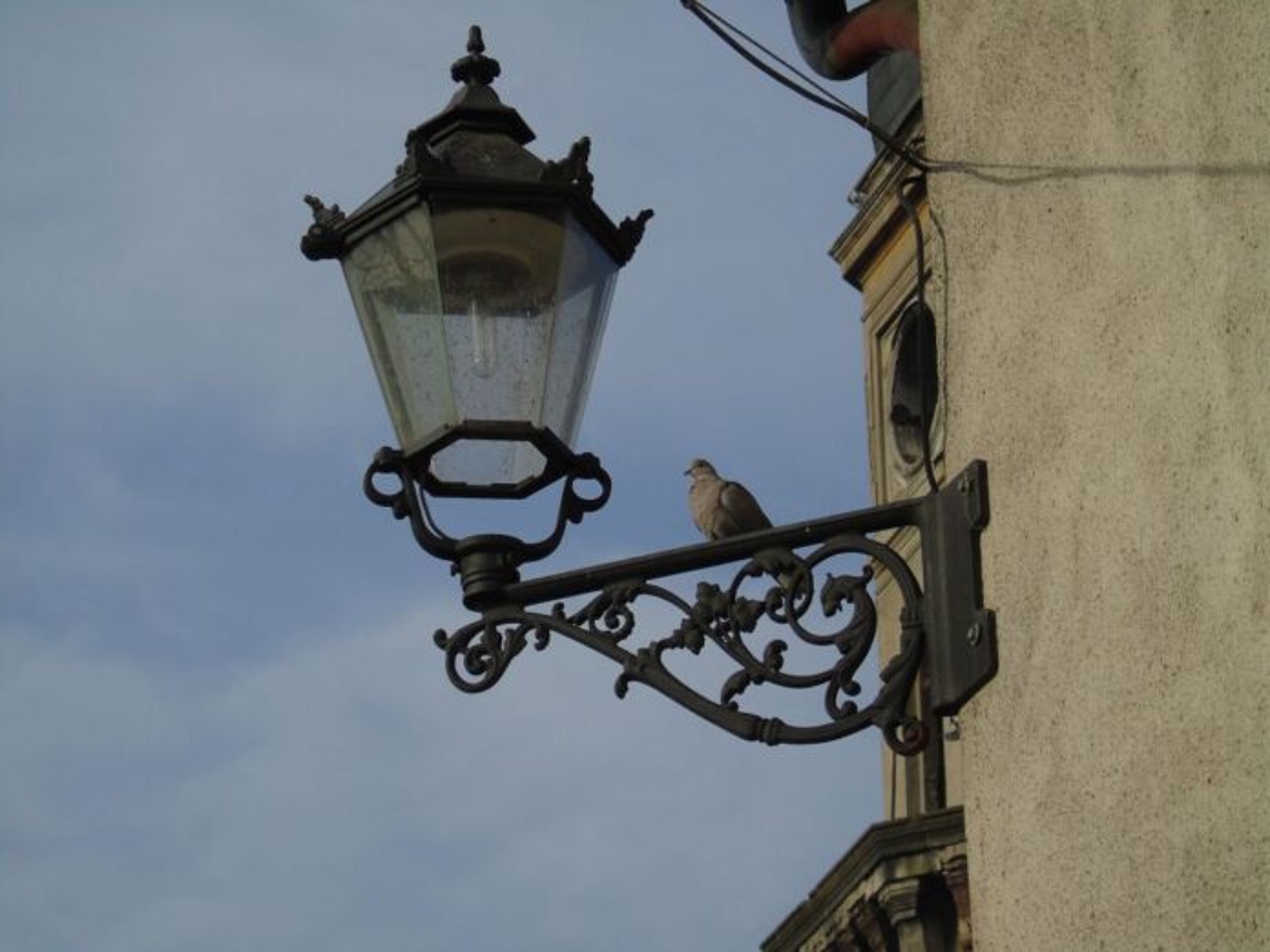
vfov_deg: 9.2
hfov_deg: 12.2
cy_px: 476
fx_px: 5943
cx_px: 635
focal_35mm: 162
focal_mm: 29
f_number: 4.9
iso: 80
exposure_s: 1/640
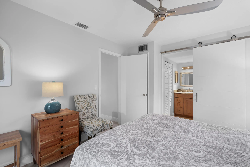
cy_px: 84
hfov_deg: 96.7
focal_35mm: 16
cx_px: 125
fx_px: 111
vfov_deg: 73.8
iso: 100
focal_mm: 16
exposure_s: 1/3
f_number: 8
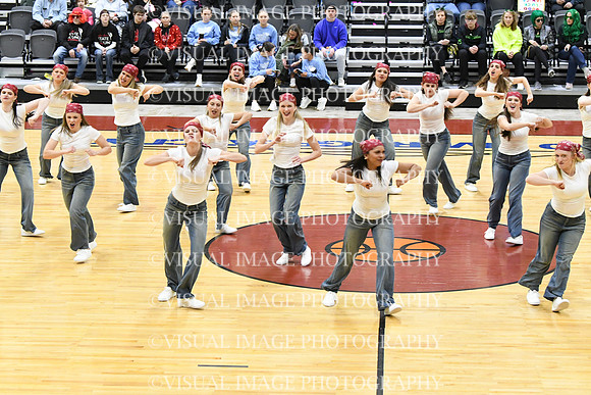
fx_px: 1724
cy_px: 198
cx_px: 296
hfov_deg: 19.5
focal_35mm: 105
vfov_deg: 13.0
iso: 5000
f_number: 4
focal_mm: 70
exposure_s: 1/250
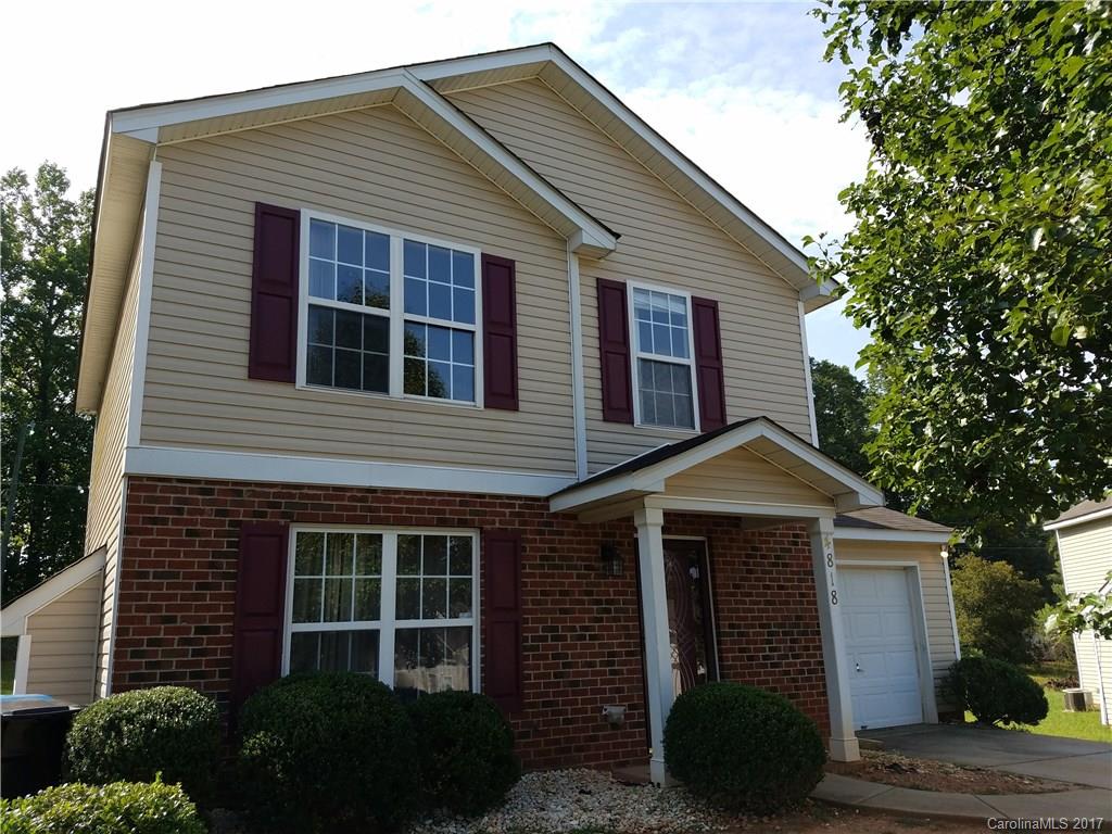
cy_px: 417
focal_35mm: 26
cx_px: 556
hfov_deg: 67.3
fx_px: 835
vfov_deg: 53.1
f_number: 1.7
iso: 50
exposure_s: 1/1296
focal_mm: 4.2
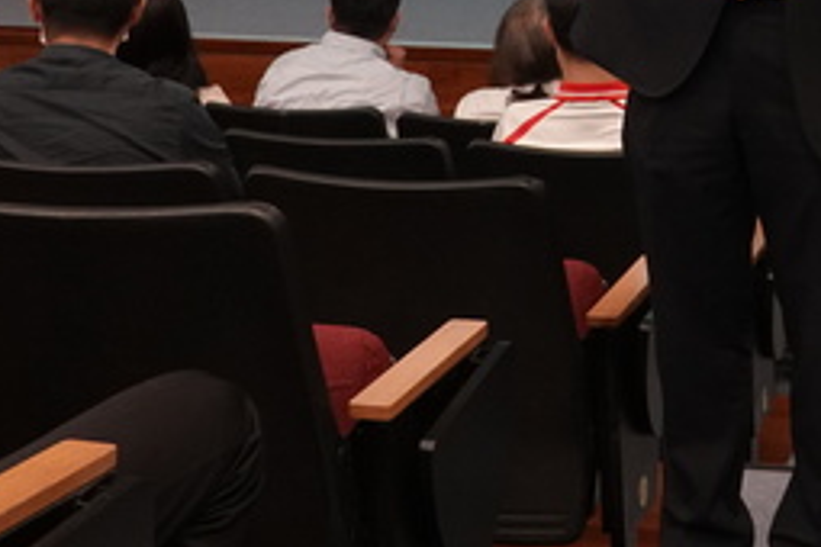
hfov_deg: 20.8
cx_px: 744
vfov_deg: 13.8
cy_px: -117
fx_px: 2189
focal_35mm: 96
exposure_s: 1/60
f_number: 3.5
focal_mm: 13.03
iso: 1000
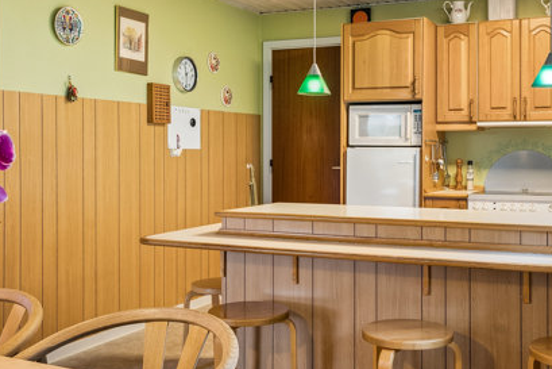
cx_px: 328
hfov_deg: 44.3
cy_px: 183
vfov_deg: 30.6
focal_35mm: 44
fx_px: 675
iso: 200
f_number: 8
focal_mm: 22.5
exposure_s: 1/1.67
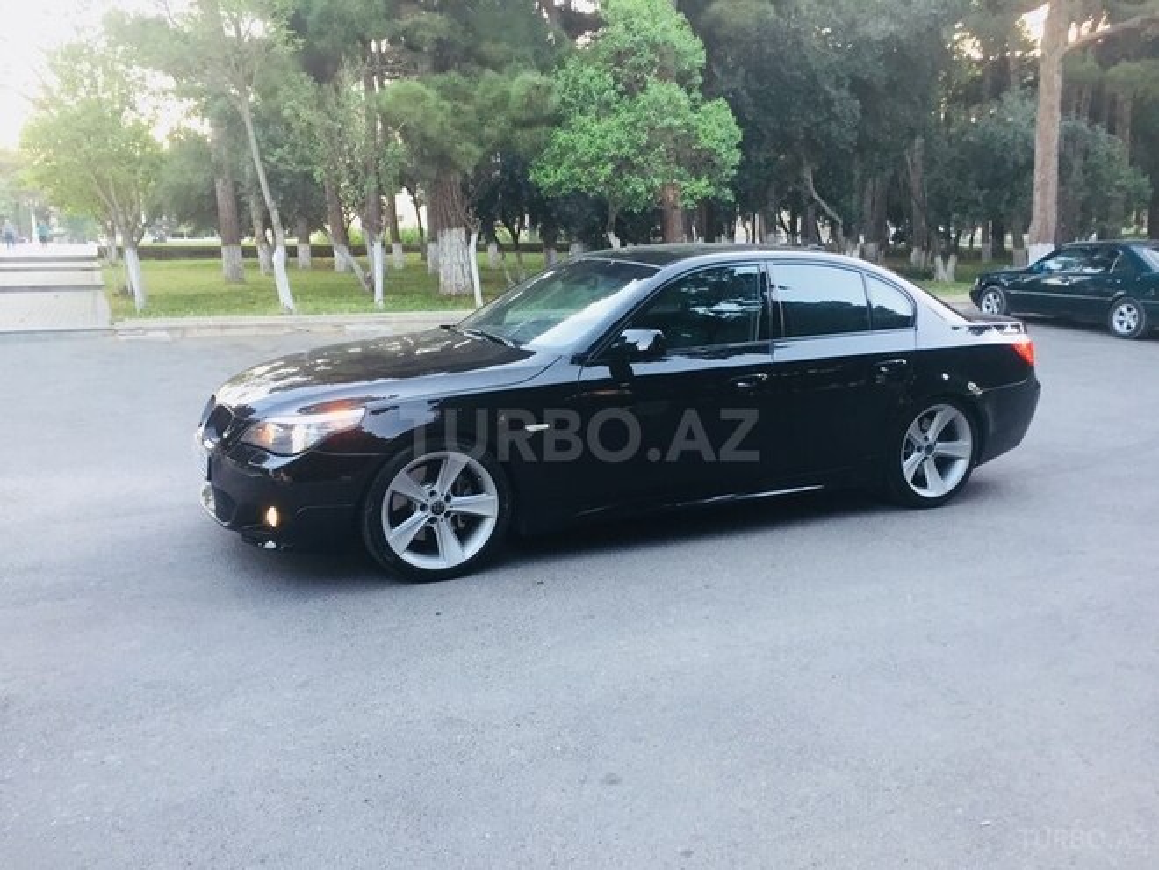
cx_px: 580
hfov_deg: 61.7
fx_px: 971
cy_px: 435
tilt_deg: -9.5
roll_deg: -0.4
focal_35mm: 29
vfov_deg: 48.2
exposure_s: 1/33
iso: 125
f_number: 2.2
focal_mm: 4.15
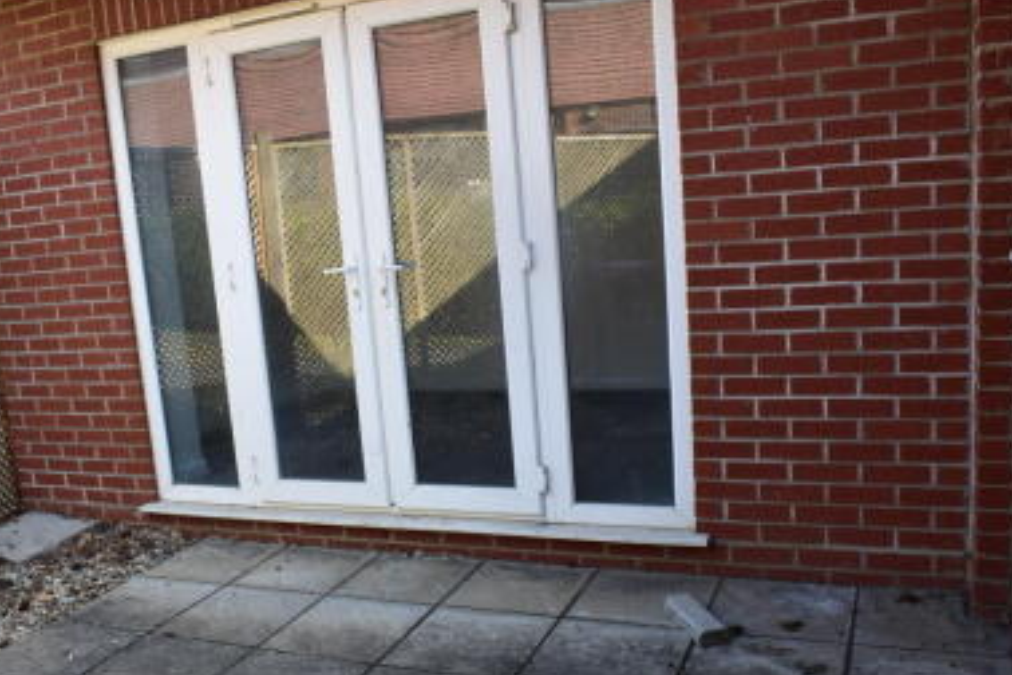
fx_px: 956
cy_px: 406
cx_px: 466
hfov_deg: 55.7
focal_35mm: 34
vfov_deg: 38.7
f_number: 8
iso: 400
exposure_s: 1/80
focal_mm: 18
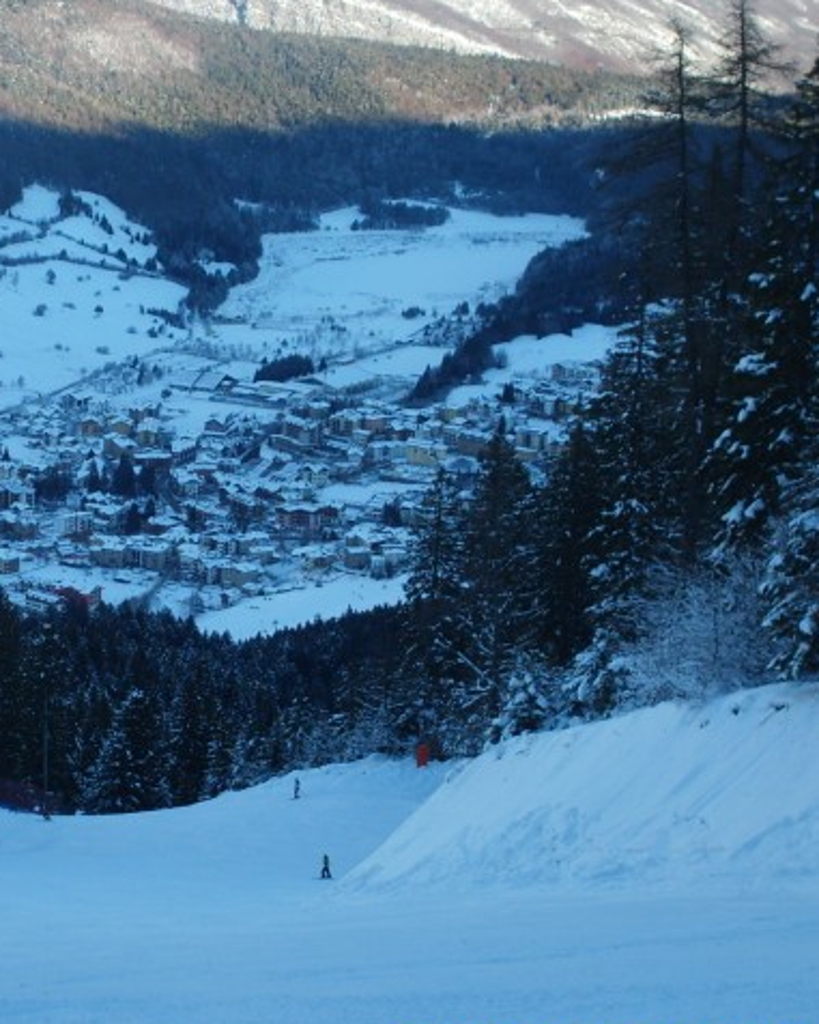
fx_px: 3574
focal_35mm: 118
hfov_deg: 12.9
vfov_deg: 16.3
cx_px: 37
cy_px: 490
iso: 50
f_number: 3.9
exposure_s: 1/250
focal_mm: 12
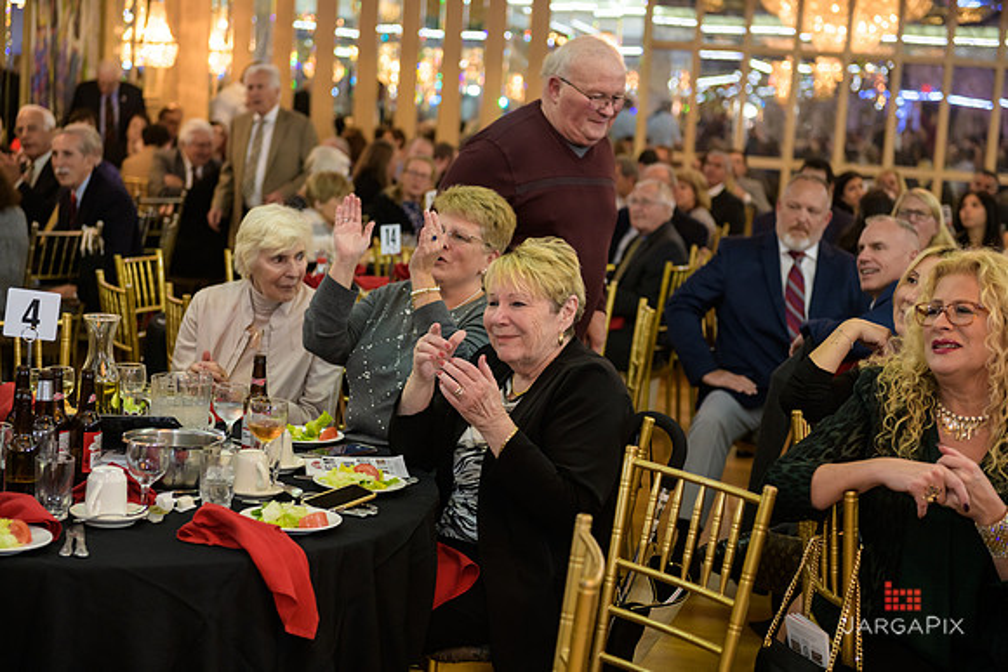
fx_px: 1736
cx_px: 504
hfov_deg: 32.4
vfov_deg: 21.9
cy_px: 336
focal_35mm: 62
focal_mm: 62
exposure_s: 1/125
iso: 1000
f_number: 3.2
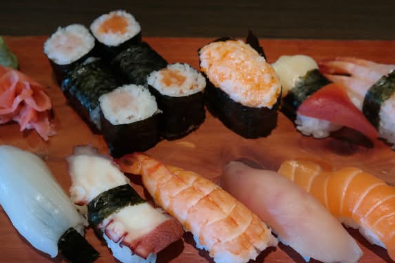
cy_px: 144
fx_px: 636
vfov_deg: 23.4
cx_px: 221
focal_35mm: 58
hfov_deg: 34.5
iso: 800
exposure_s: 1/60
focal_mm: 33
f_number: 4.5
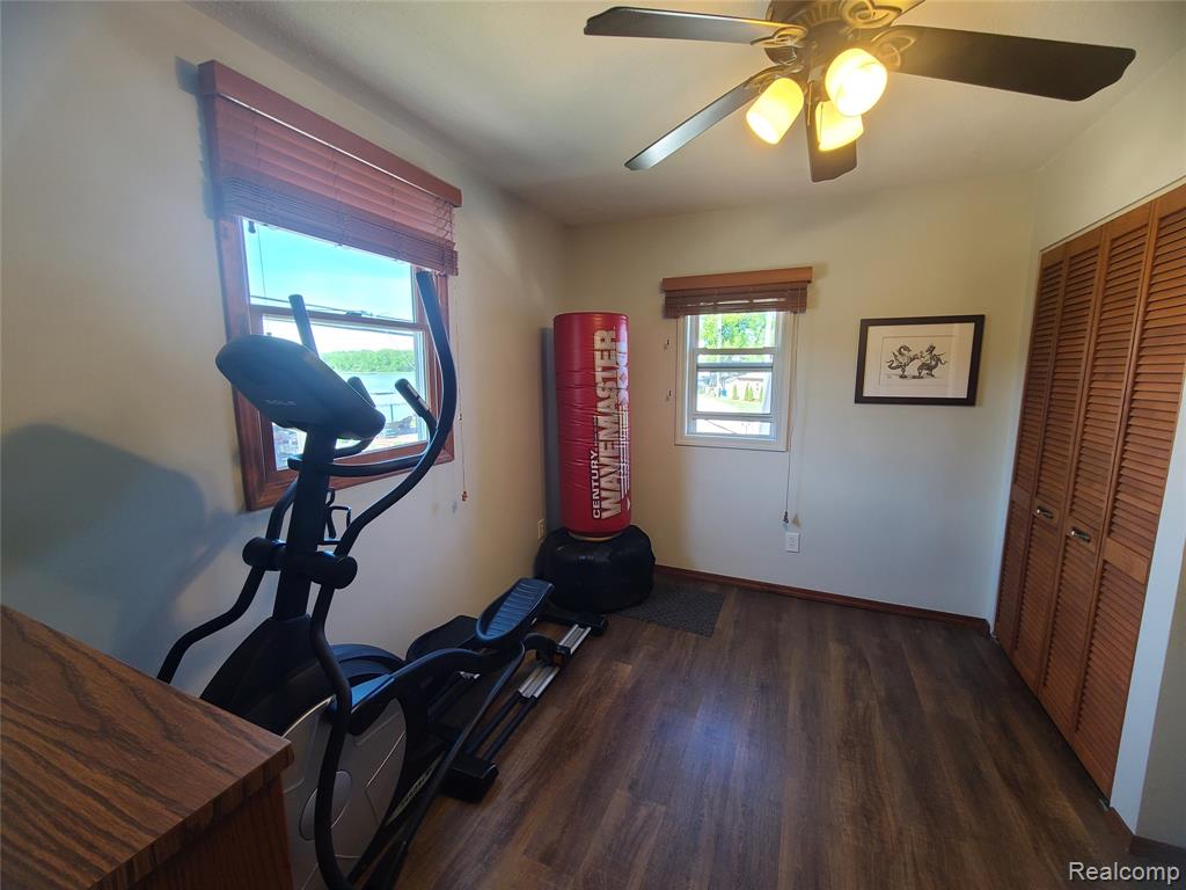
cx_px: 593
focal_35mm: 13
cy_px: 445
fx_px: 445
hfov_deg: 106.2
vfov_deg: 89.9
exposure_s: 1/60
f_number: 2.2
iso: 125
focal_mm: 2.2
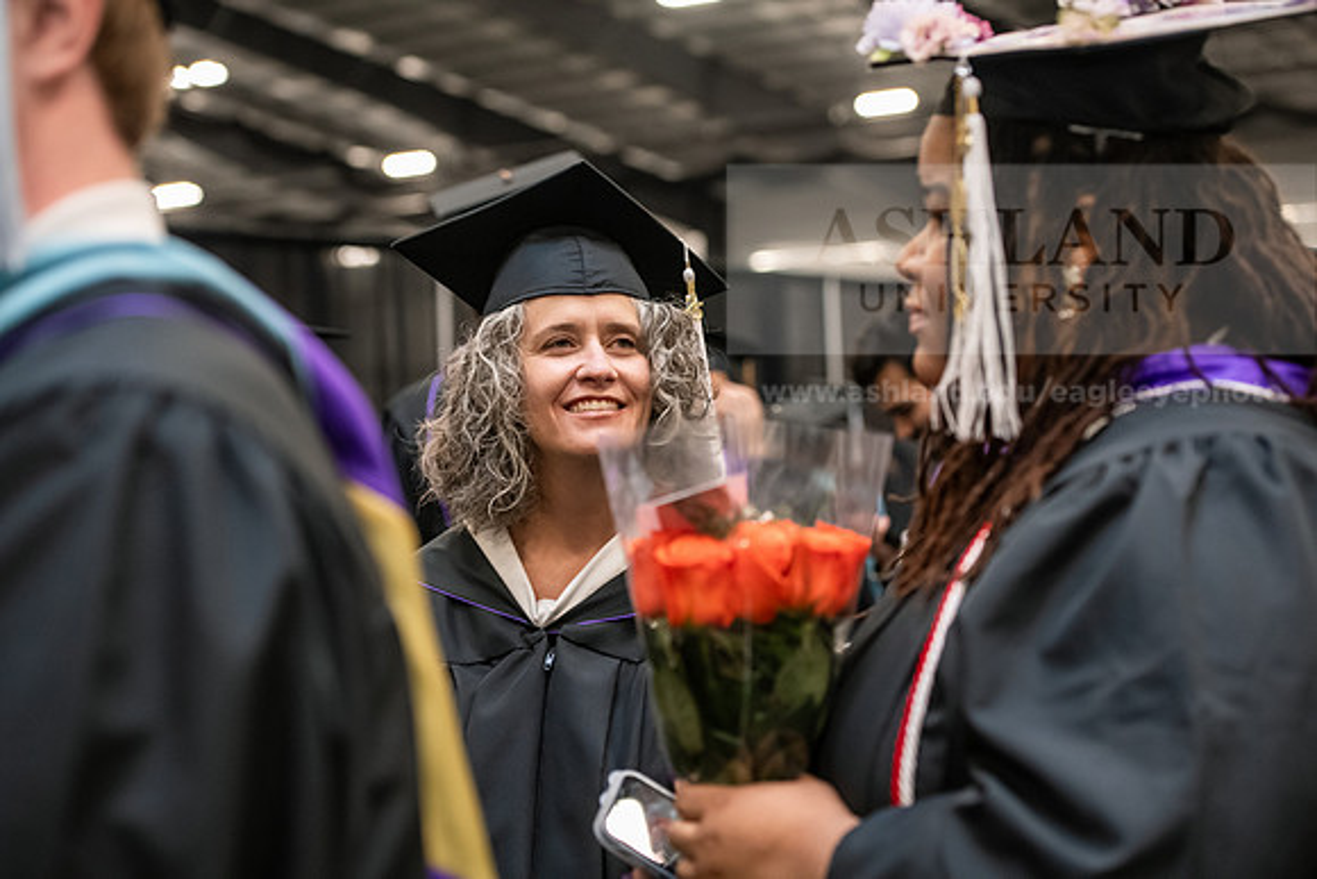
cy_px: 440
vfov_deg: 19.5
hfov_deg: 28.8
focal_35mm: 70
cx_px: 658
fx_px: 2561
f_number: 3.5
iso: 3200
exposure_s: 1/200
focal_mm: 70
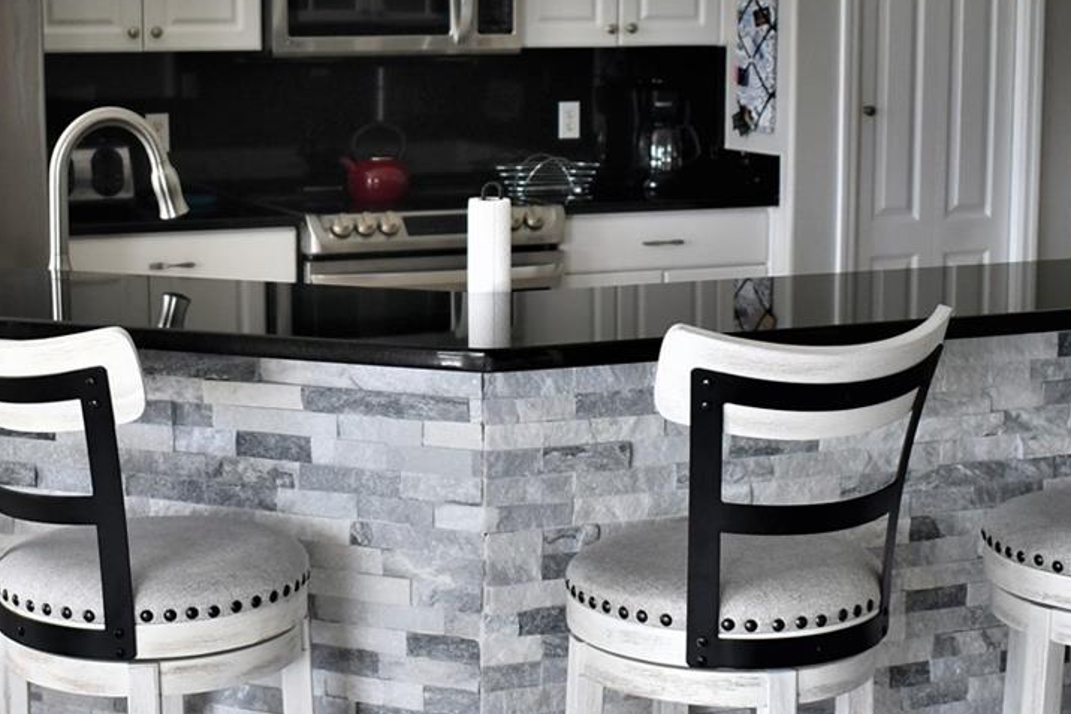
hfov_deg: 29.9
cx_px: 384
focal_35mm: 67
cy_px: 323
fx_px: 1993
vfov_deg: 20.3
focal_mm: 20
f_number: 3.8
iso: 720
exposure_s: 1/250
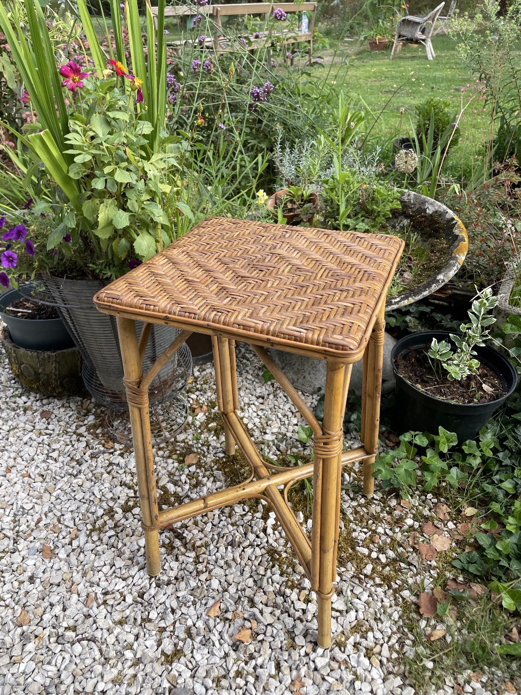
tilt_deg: -31.6
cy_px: 348
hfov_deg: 53.1
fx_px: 522
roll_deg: +2.2
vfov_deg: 67.3
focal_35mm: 26
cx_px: 260
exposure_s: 1/485
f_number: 1.6
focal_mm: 4.2
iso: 32
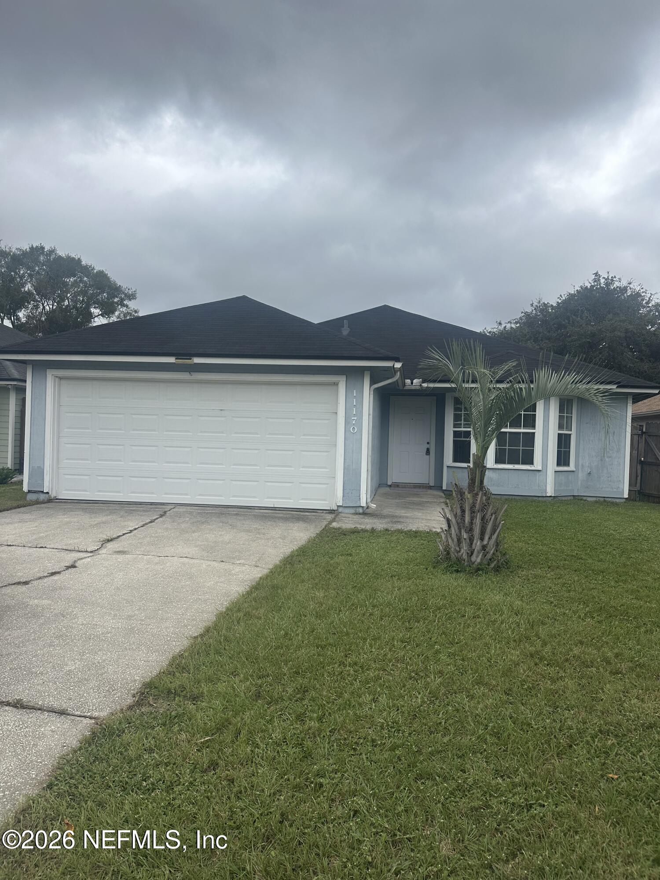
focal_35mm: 24
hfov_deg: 56.8
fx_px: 610
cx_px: 330
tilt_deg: +0.1
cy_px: 440
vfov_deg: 71.6
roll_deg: -1.9
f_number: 1.78
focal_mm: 6.86
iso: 80
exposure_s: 1/5263
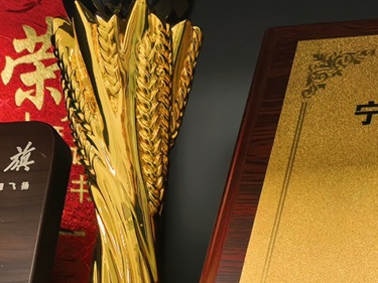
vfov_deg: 10.5
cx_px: 311
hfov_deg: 15.3
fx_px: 1397
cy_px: 602
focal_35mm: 128
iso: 200
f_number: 2
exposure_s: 1/100
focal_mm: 6.98
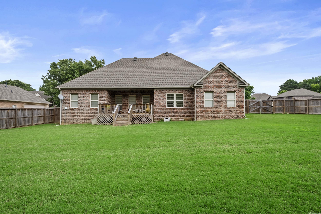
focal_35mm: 19
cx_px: 160
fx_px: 169
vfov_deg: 64.6
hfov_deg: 86.9
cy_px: 107
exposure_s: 1/25
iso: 400
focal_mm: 12.6
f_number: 8
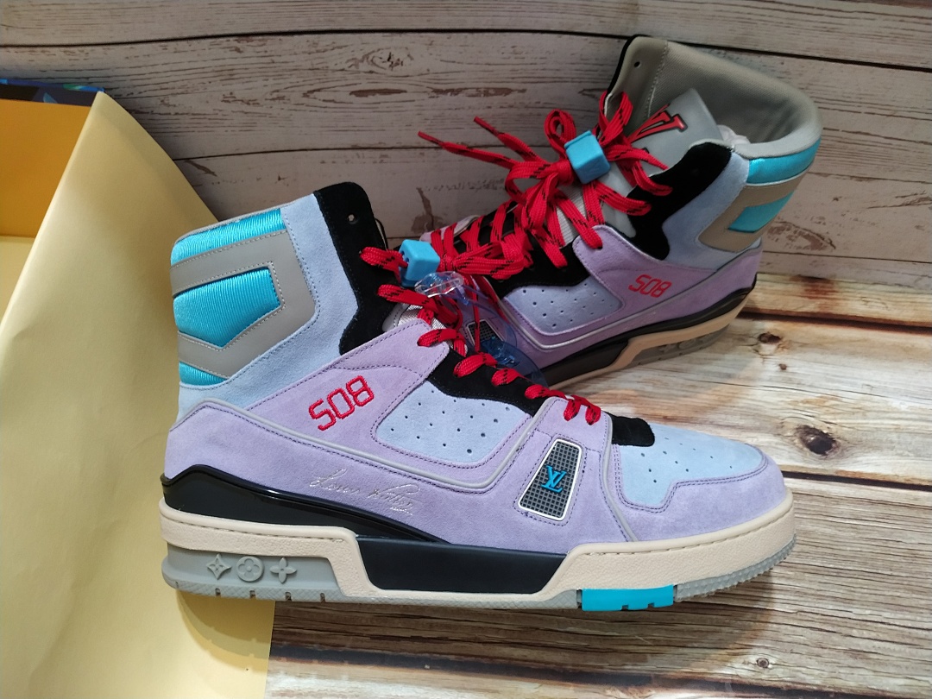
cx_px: 466
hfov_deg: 71.6
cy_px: 350
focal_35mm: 24
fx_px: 646
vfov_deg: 56.8
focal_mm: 3.94
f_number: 1.9
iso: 400
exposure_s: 1/20
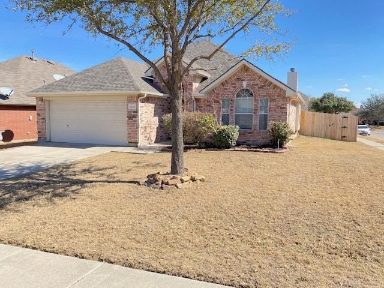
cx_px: 192
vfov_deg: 53.1
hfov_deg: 67.3
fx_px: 288
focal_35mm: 26
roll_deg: +0.2
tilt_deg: -4.0
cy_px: 144
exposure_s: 1/884
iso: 32
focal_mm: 4.25
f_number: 1.8
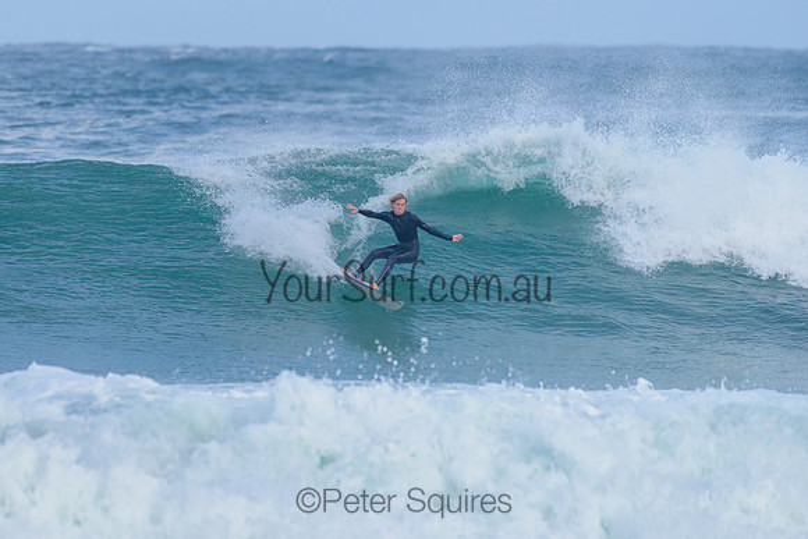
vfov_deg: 2.2
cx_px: 315
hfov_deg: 3.4
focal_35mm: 613
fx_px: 13751
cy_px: 253
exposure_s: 1/2000
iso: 450
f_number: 5.6
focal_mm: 500
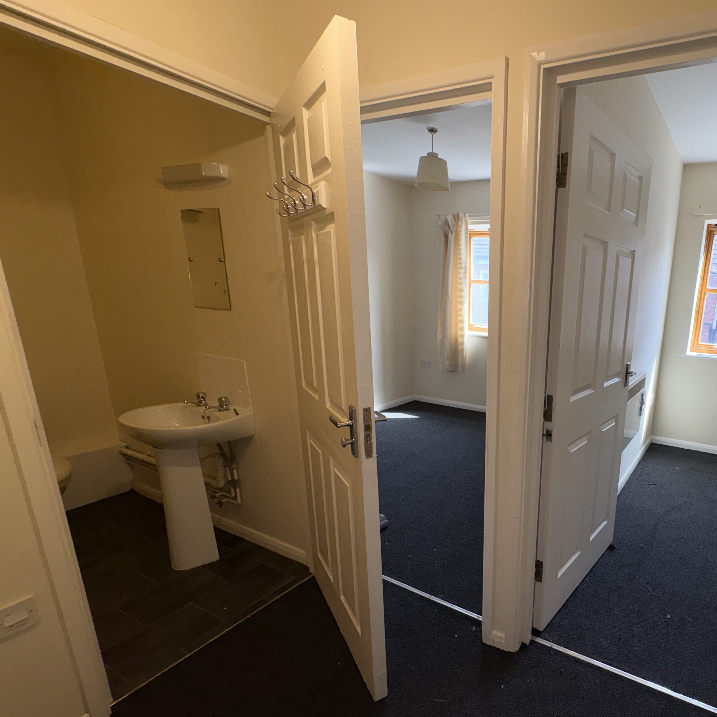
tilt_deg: -14.4
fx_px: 445
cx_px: 528
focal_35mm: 19
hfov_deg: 72.9
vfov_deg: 77.3
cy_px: 408
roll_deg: -1.7
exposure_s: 1/125
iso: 32
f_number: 2.2
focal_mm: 2.22
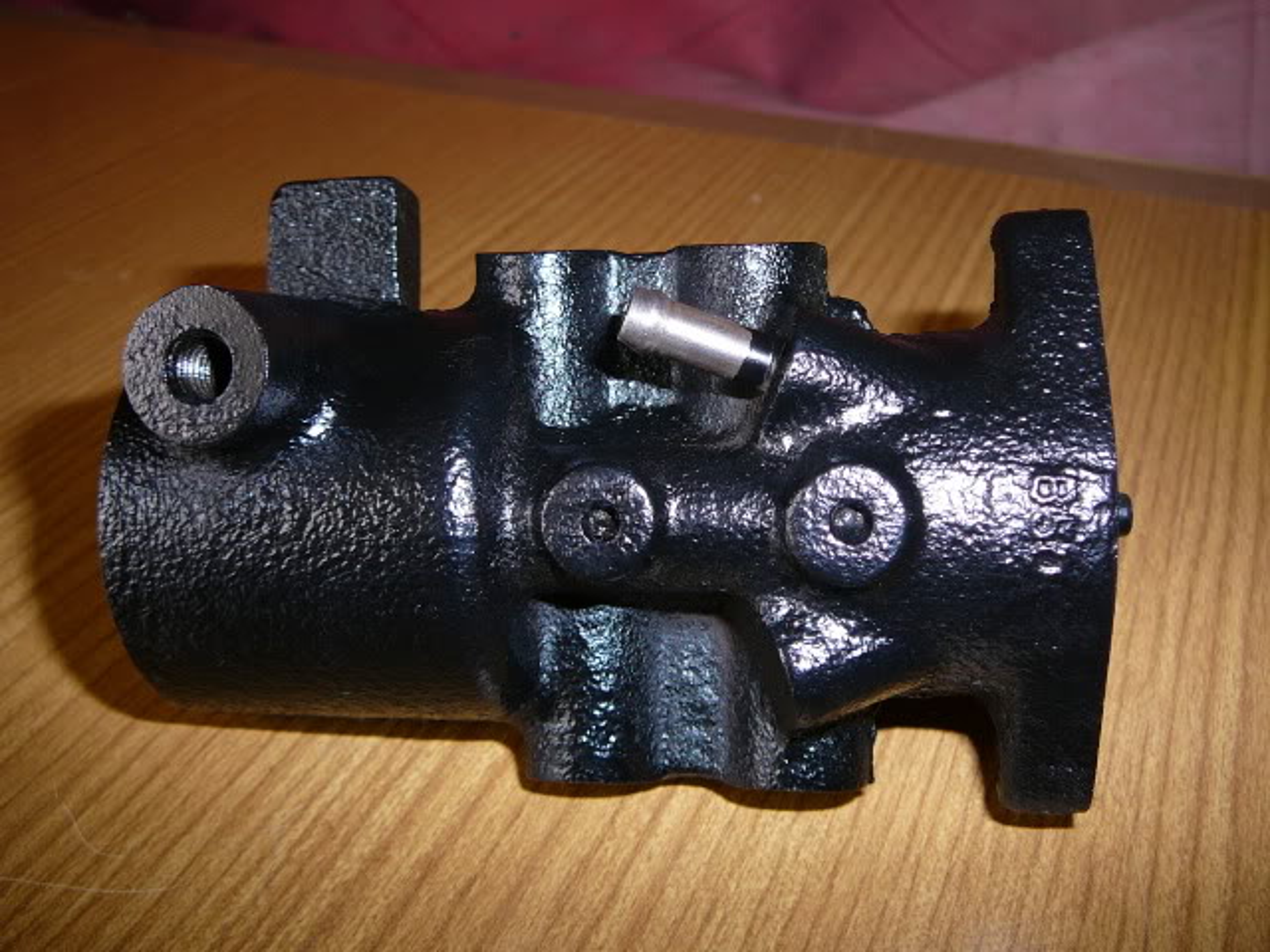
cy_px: 476
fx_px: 1284
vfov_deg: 40.7
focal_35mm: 35
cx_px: 635
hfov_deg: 52.6
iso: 80
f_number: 2.8
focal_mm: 5.2
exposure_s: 1/30
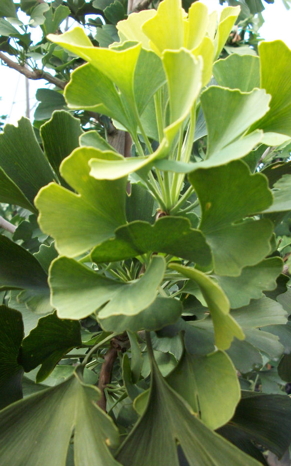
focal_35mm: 38
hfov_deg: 33.6
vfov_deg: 51.5
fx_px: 482
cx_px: 146
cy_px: 235
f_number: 3.1
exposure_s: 1/500
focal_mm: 6.3
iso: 244
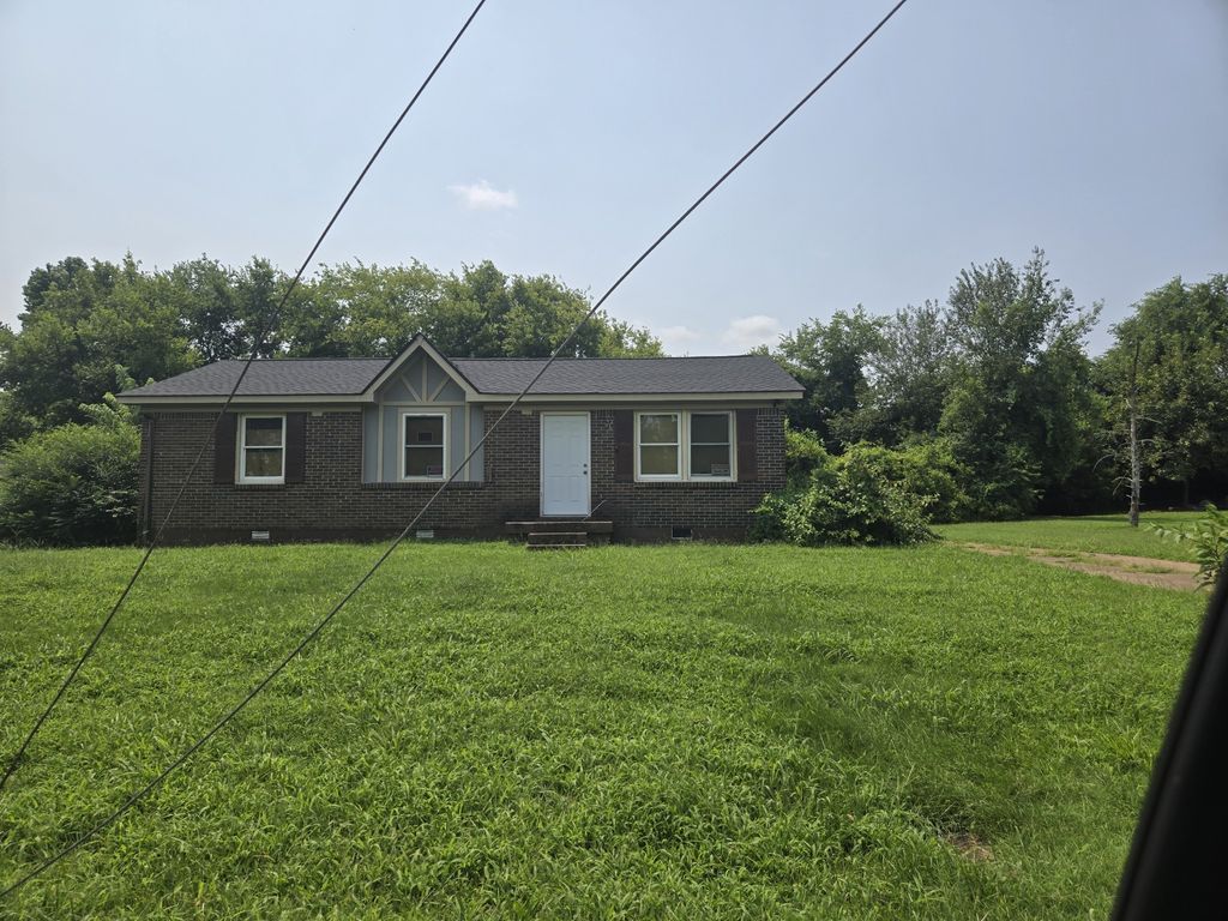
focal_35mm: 23
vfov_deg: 58.9
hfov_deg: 73.9
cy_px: 460
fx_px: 816
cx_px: 614
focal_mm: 5.4
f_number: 1.8
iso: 25
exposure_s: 1/2921
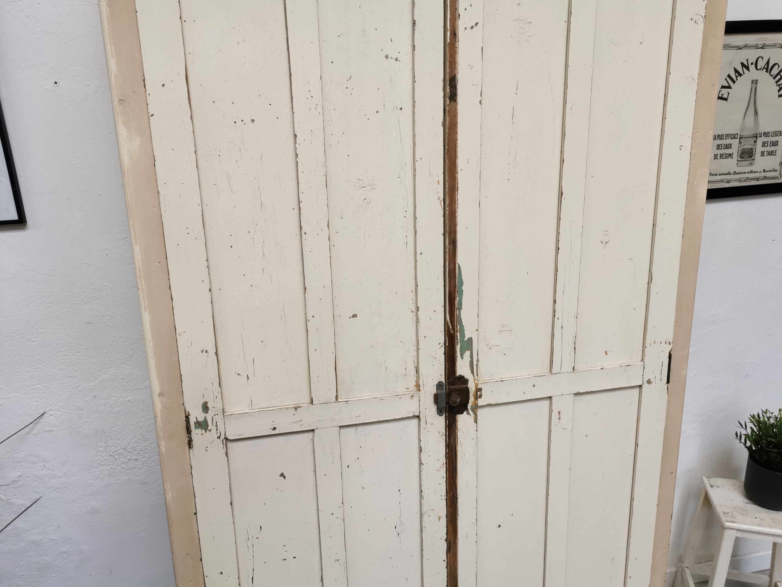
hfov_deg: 65.3
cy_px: 294
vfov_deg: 51.4
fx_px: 610
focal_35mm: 27
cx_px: 391
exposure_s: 1/50
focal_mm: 5.58
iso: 125
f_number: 1.8
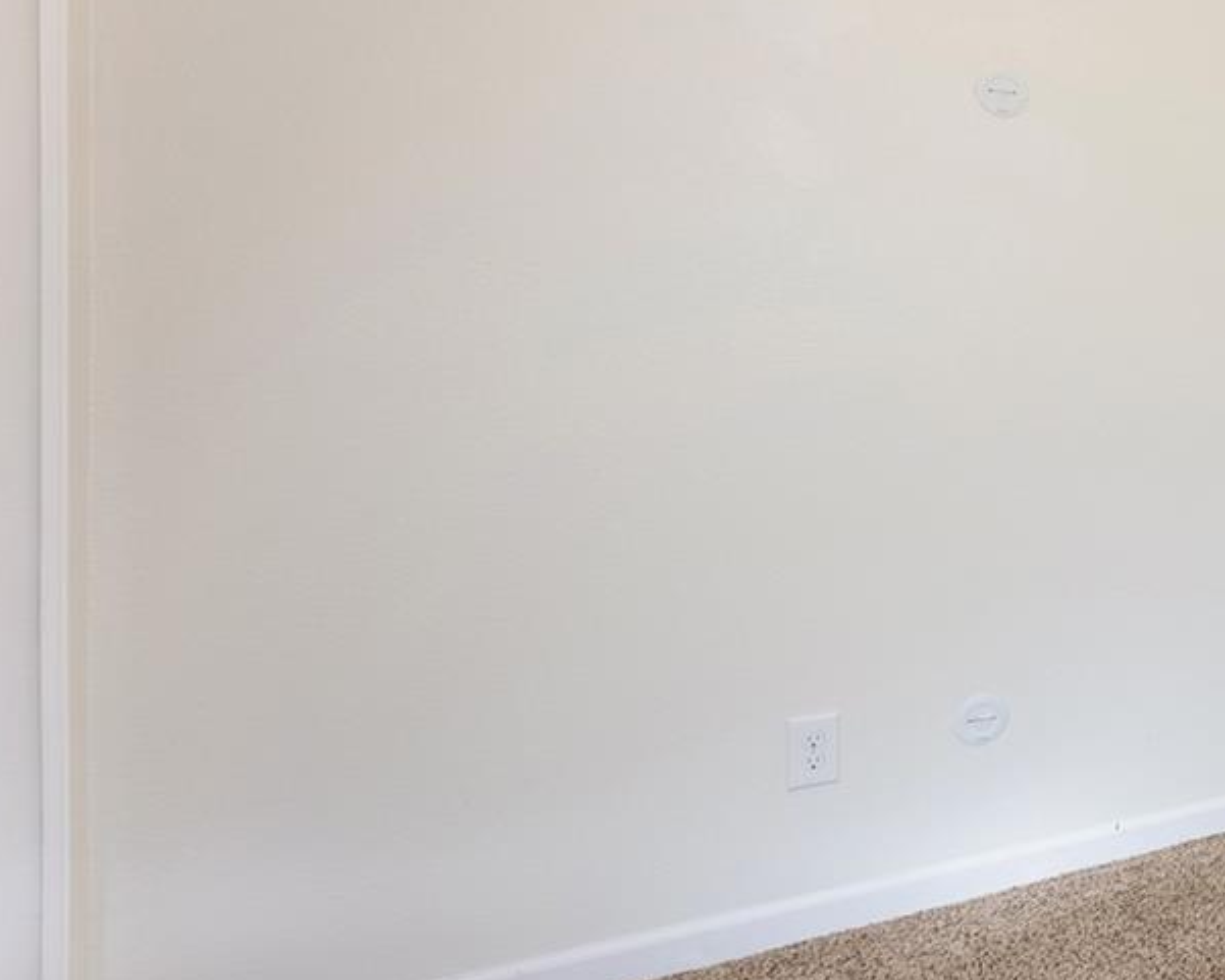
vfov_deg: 41.6
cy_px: 318
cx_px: 1584
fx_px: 1269
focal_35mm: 35
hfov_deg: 35.5
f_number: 9
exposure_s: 1/25
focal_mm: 14
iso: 400
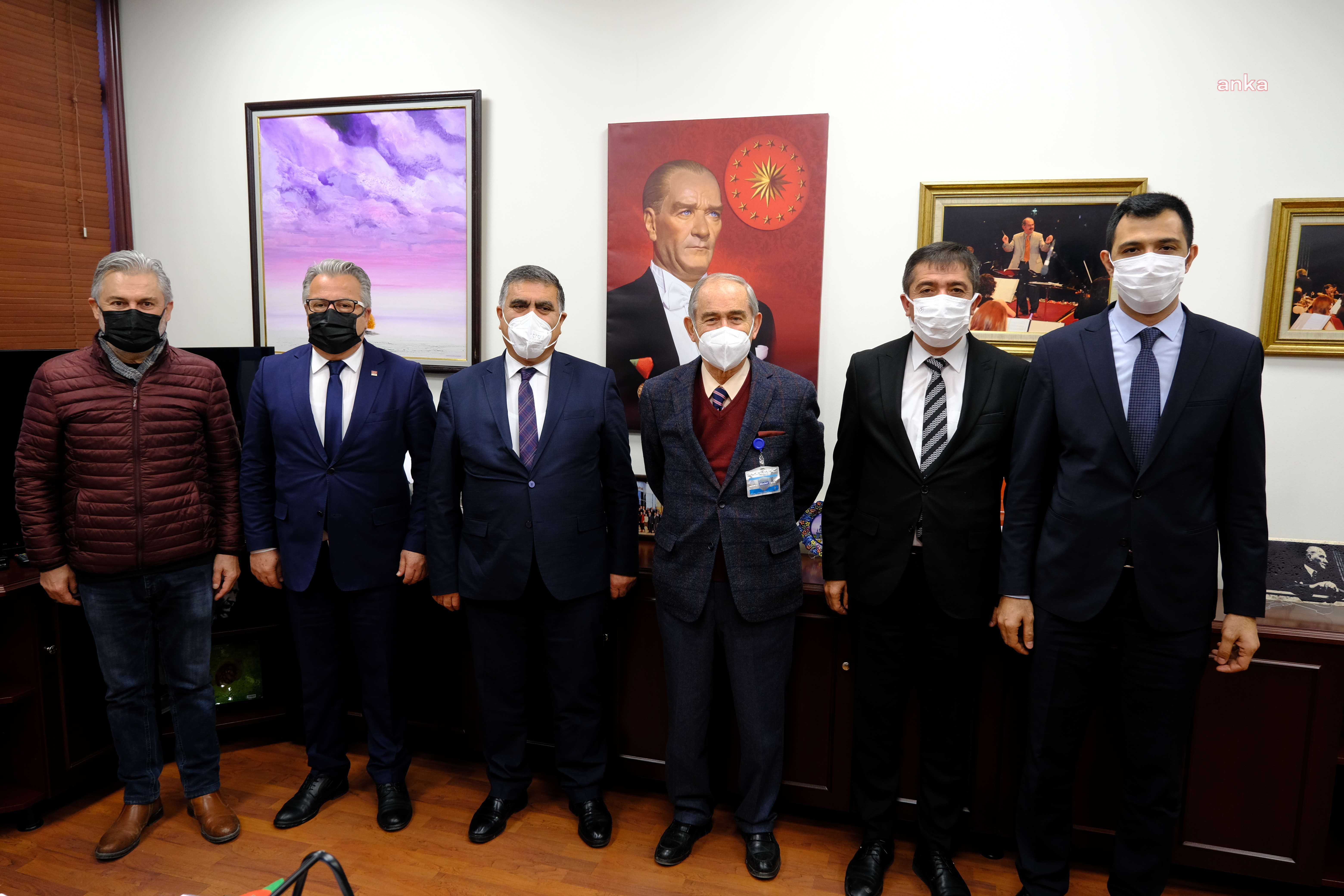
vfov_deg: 51.3
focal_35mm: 25
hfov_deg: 71.5
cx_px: 672
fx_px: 933
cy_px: 448
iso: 640
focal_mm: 16.5
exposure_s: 1/20
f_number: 4
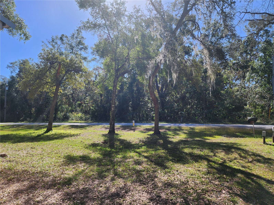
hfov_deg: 73.9
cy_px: 102
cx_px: 137
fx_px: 182
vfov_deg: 58.9
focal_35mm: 23
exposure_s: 1/754
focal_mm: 6.4
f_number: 1.8
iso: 12
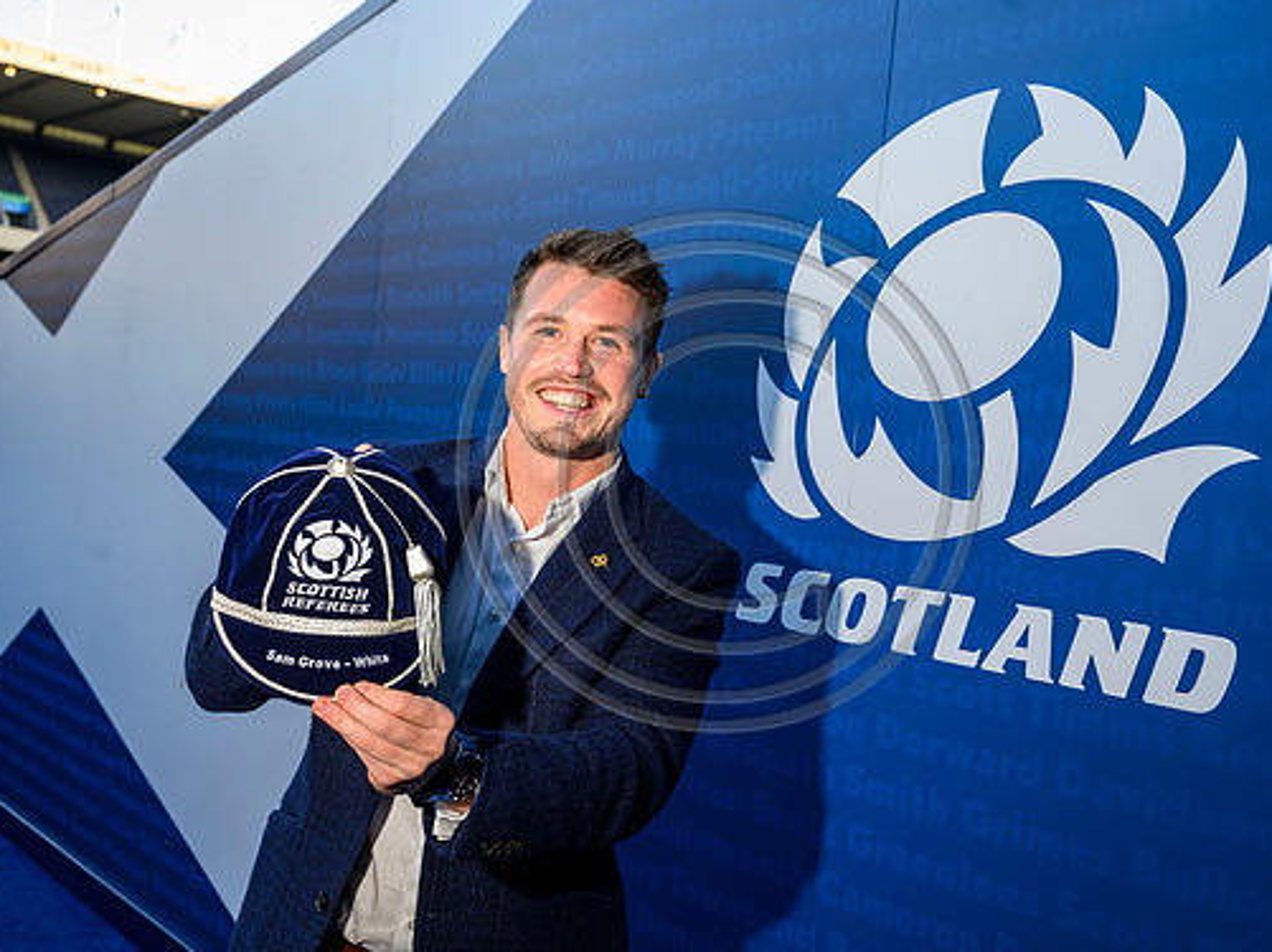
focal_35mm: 39
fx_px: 1432
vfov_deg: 36.8
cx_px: 719
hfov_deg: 47.8
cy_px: 468
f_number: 5.6
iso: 500
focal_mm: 35
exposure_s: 1/160
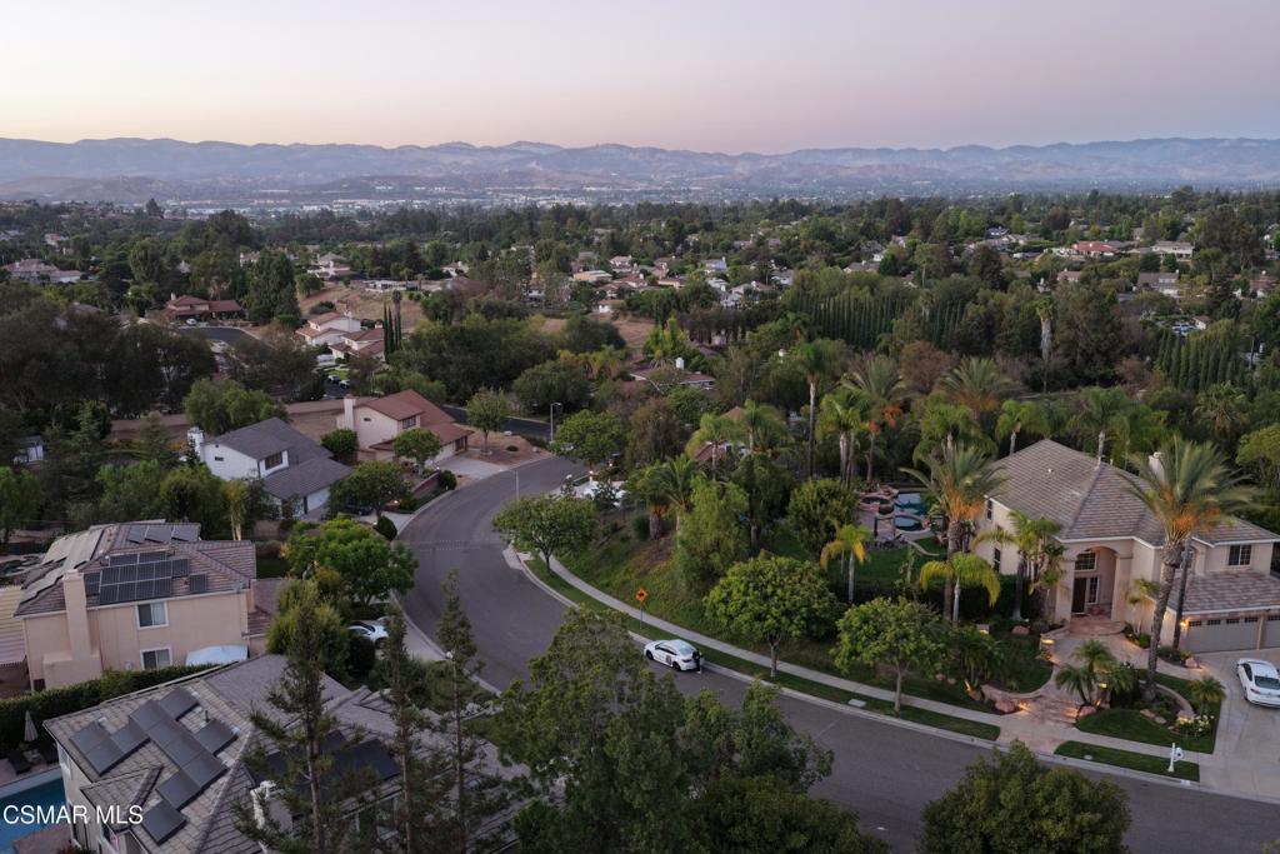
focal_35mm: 28
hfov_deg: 65.5
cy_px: 427
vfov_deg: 46.4
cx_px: 640
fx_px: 996
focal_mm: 14.45
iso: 320
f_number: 2.8
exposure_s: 1/15
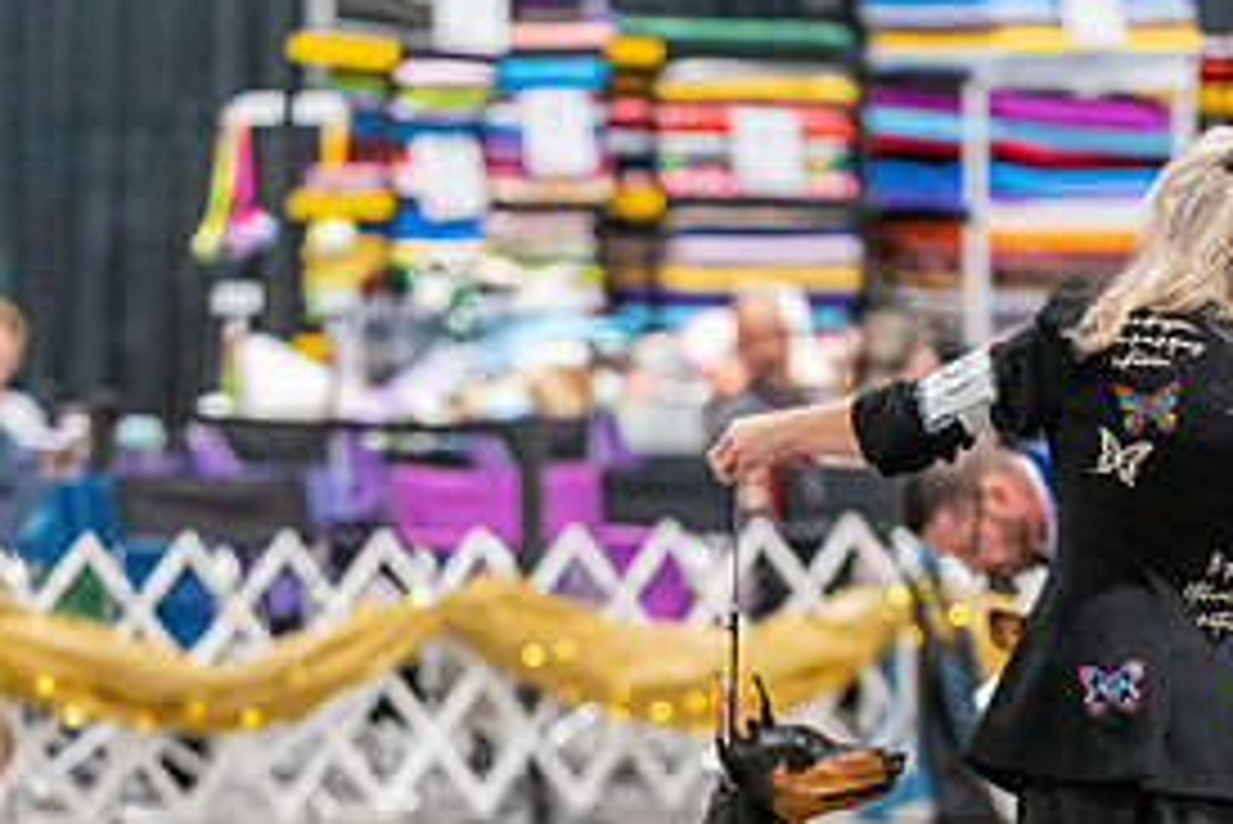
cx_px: 639
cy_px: 817
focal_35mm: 390
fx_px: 13364
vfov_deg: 3.5
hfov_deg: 5.3
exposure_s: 1/250
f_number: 2.8
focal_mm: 184
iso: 6400
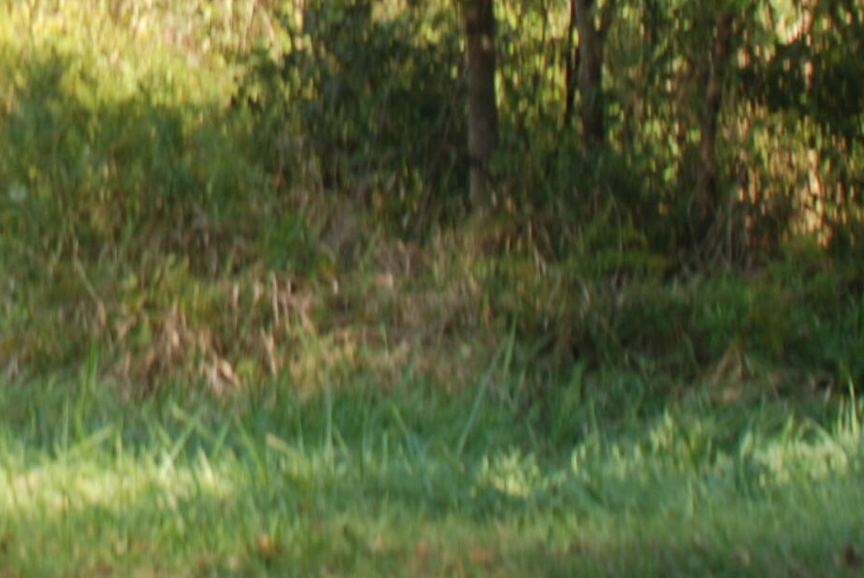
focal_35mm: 108
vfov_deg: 12.3
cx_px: -97
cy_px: -201
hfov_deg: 18.2
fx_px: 2595
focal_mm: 22
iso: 100
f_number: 4.5
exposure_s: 1/100
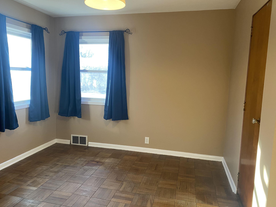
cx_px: 134
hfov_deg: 65.3
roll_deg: -1.1
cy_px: 106
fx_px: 215
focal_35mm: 27
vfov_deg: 51.4
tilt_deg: -7.3
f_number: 1.8
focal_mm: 4.25
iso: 125
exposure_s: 1/67
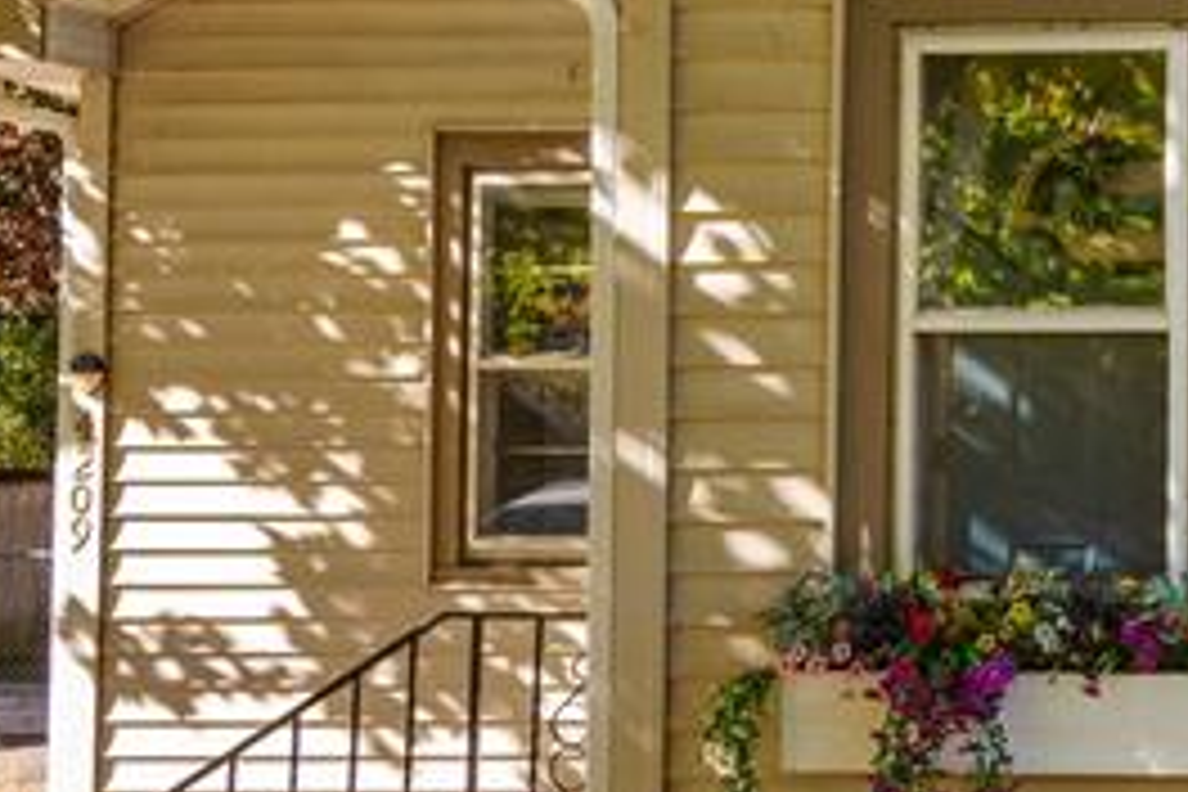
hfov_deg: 26.8
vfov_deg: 20.6
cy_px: 308
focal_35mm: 66
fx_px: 2178
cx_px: 1444
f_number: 9
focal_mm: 17
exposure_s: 1/200
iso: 320
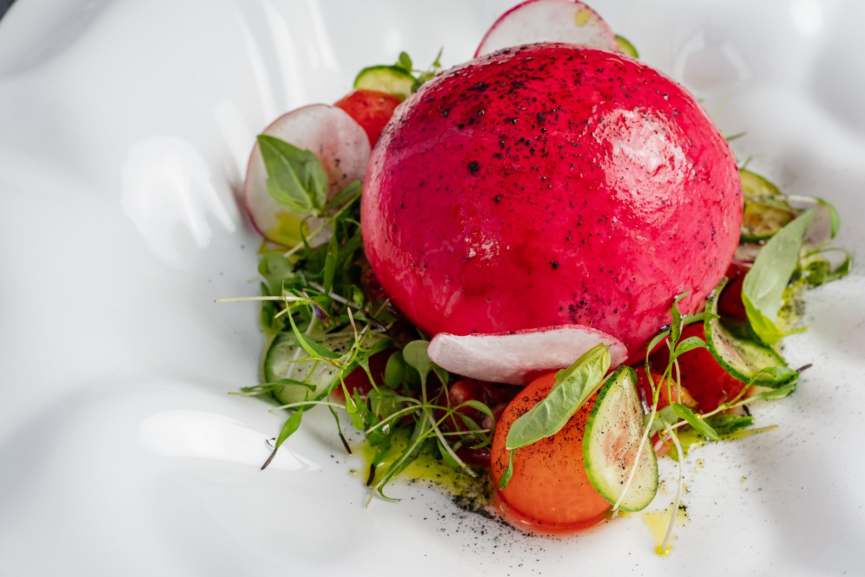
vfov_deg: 22.6
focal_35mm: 60
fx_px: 1442
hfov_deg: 33.4
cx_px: 432
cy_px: 288
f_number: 14
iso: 500
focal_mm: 60
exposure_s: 1/200
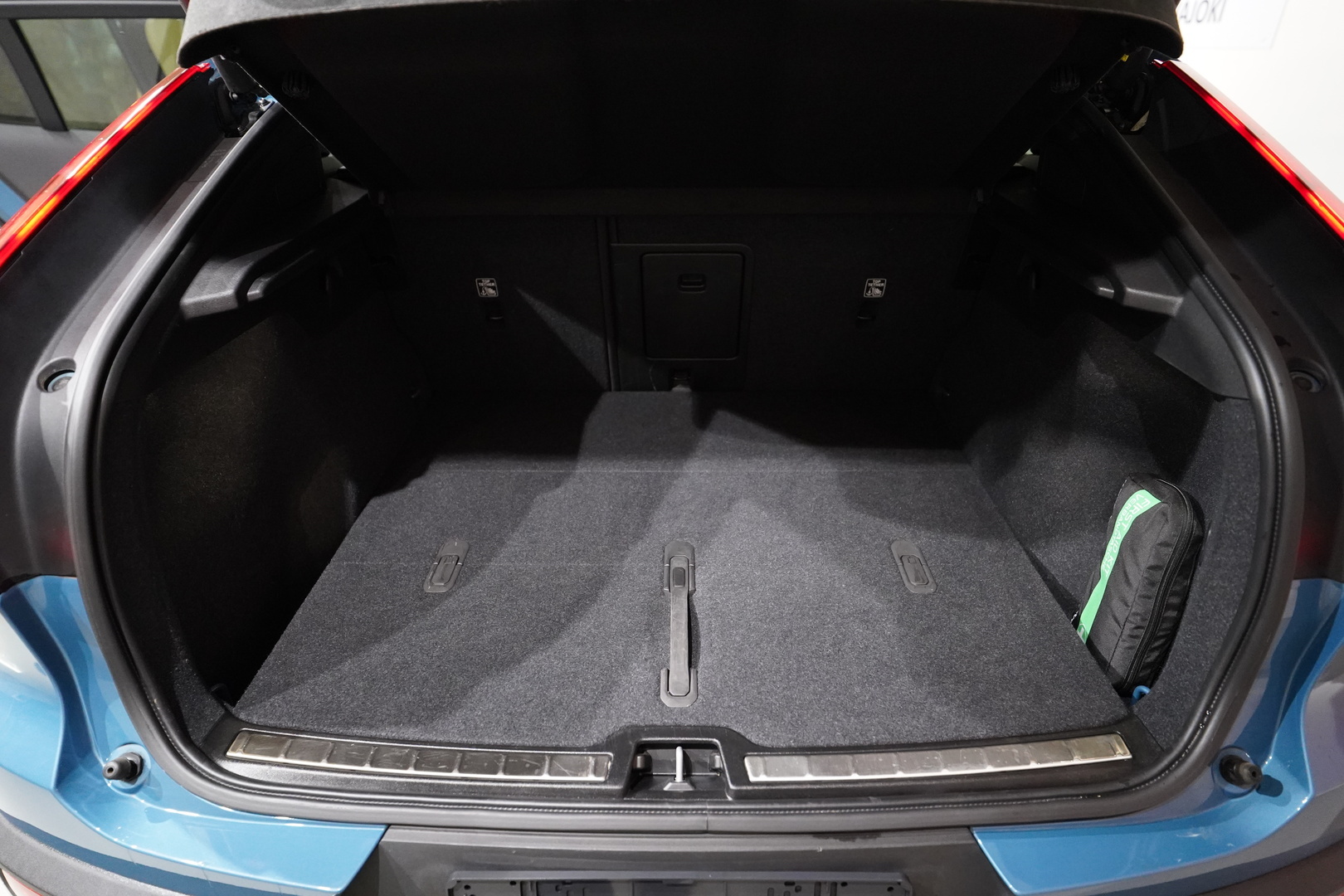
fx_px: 821
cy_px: 448
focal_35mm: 22
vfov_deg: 57.2
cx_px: 672
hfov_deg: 78.6
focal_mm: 22
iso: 6400
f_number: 2.8
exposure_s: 1/160
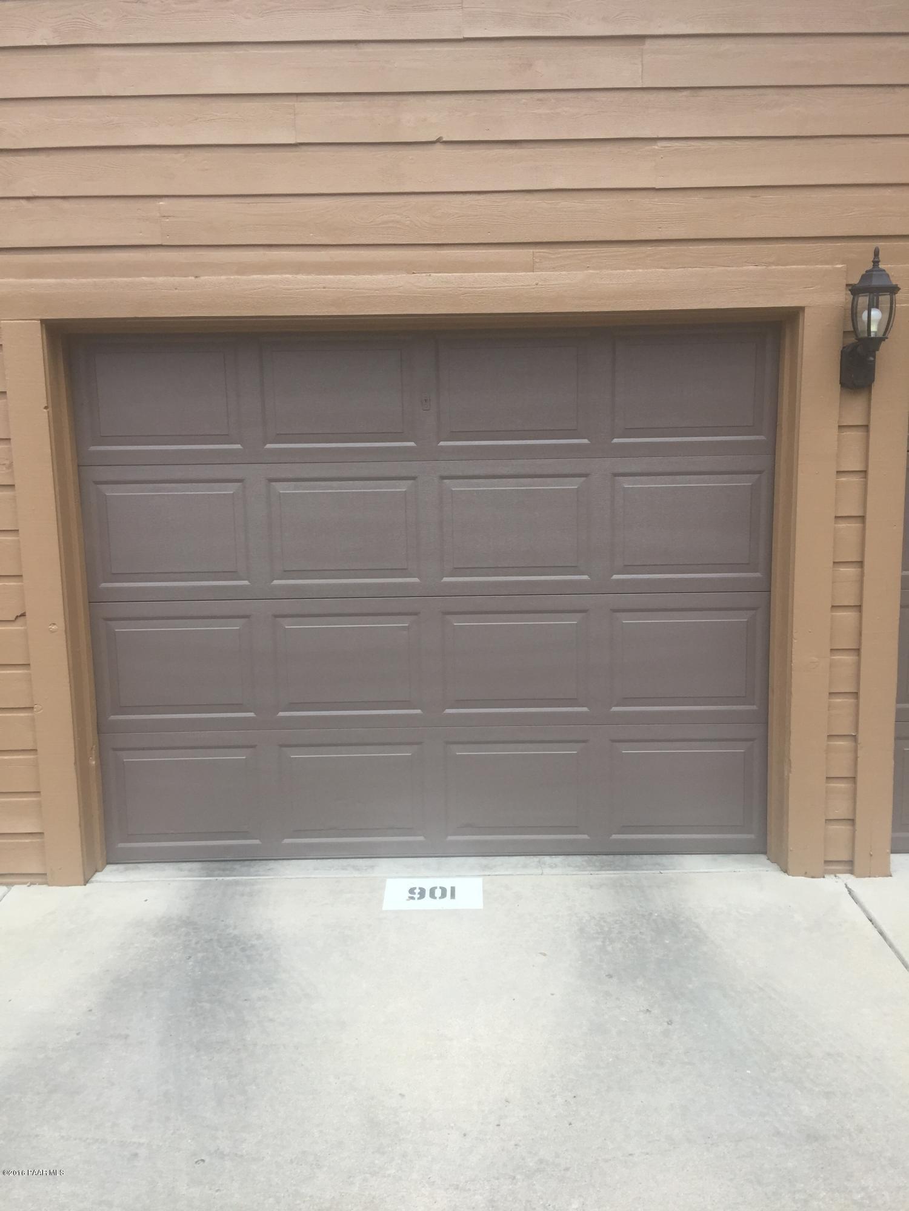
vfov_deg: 61.7
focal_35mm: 29
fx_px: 1015
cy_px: 606
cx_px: 454
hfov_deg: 48.2
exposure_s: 1/565
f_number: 2.2
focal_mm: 4.15
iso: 32
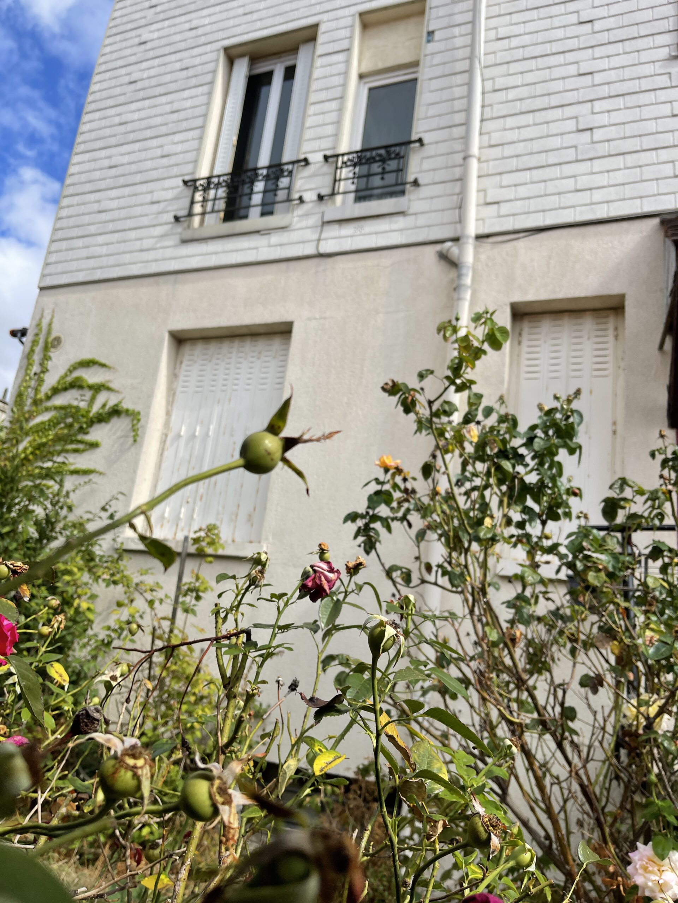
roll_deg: -2.4
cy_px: 452
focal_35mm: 26
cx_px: 339
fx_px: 679
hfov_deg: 53.1
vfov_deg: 67.3
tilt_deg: +14.4
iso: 32
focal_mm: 5.1
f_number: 1.6
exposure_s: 1/3788
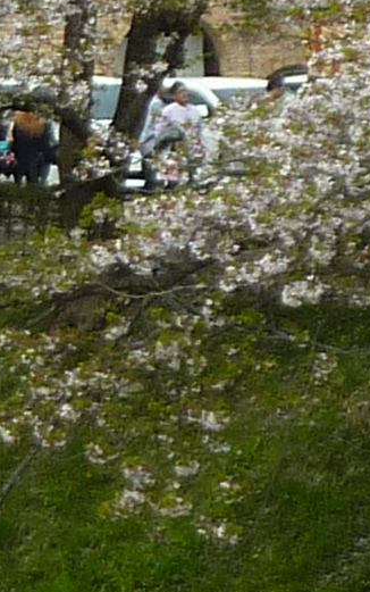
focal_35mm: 200
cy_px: 36
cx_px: -545
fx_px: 3224
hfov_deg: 6.2
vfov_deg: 10.4
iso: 80
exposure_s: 1/500
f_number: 4
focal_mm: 4.4
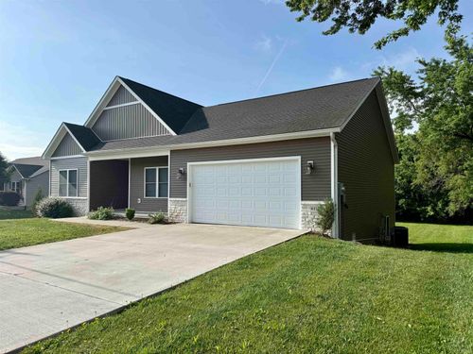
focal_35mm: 24
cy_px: 177
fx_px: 328
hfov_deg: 71.6
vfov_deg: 56.8
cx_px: 236
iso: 80
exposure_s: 1/4975
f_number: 1.78
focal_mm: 6.76
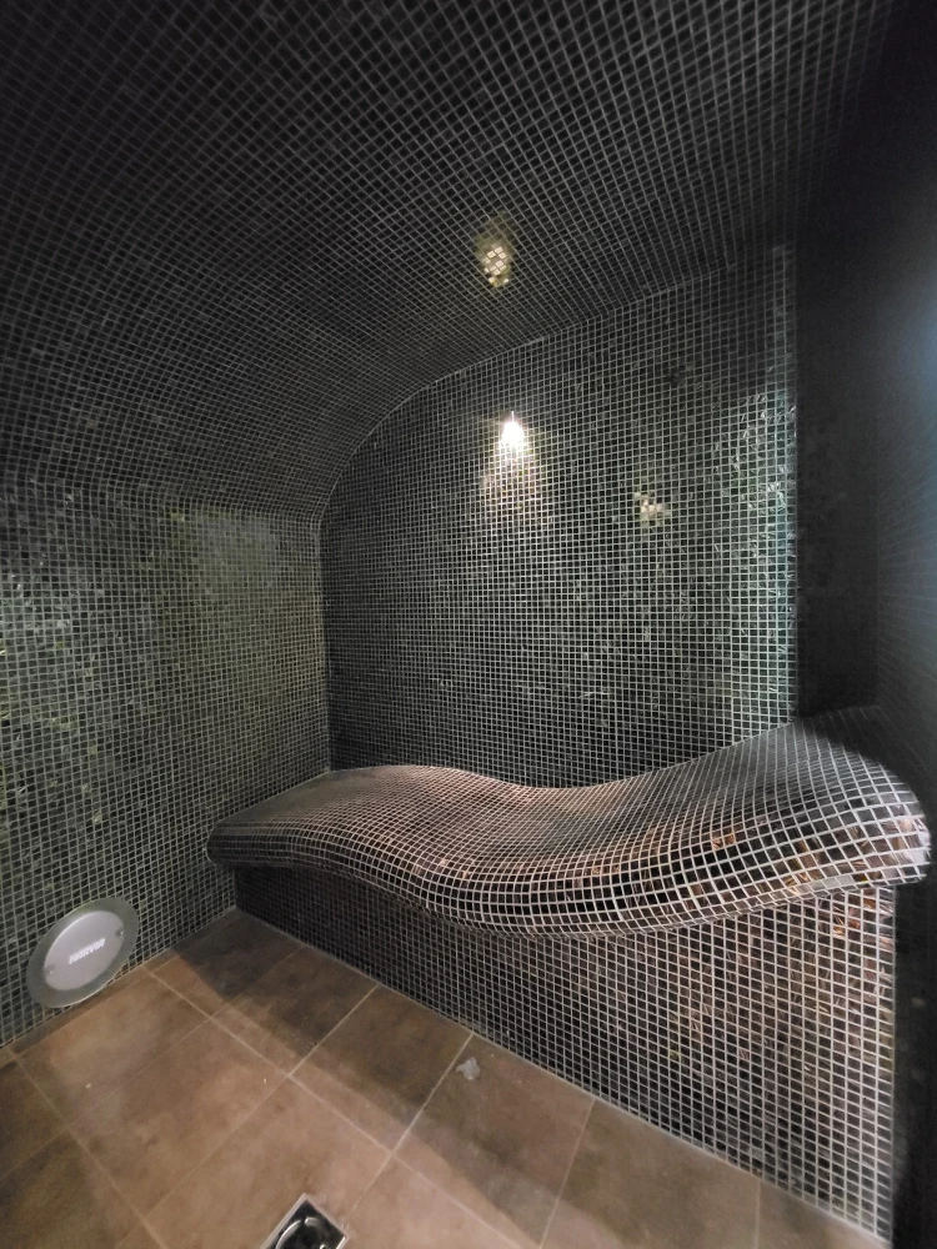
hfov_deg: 89.9
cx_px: 468
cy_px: 624
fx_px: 469
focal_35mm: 13
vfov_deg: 106.2
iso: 2500
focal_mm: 1.74
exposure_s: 1/17
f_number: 2.2
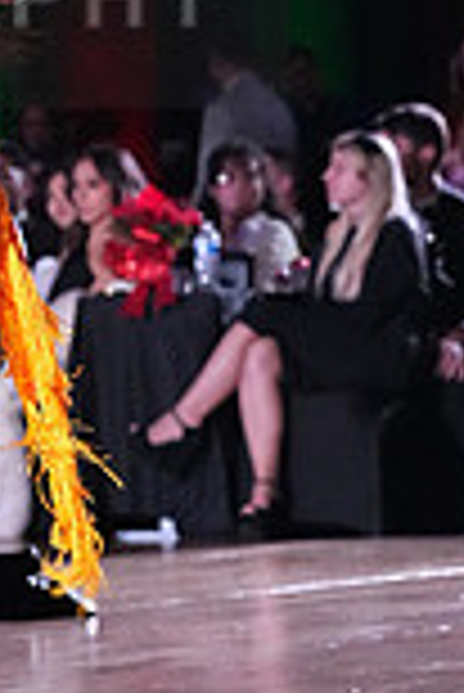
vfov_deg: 7.7
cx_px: -331
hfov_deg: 5.2
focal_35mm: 264
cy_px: -40
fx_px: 5092
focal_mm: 70
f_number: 5.6
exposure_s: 1/400
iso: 10000
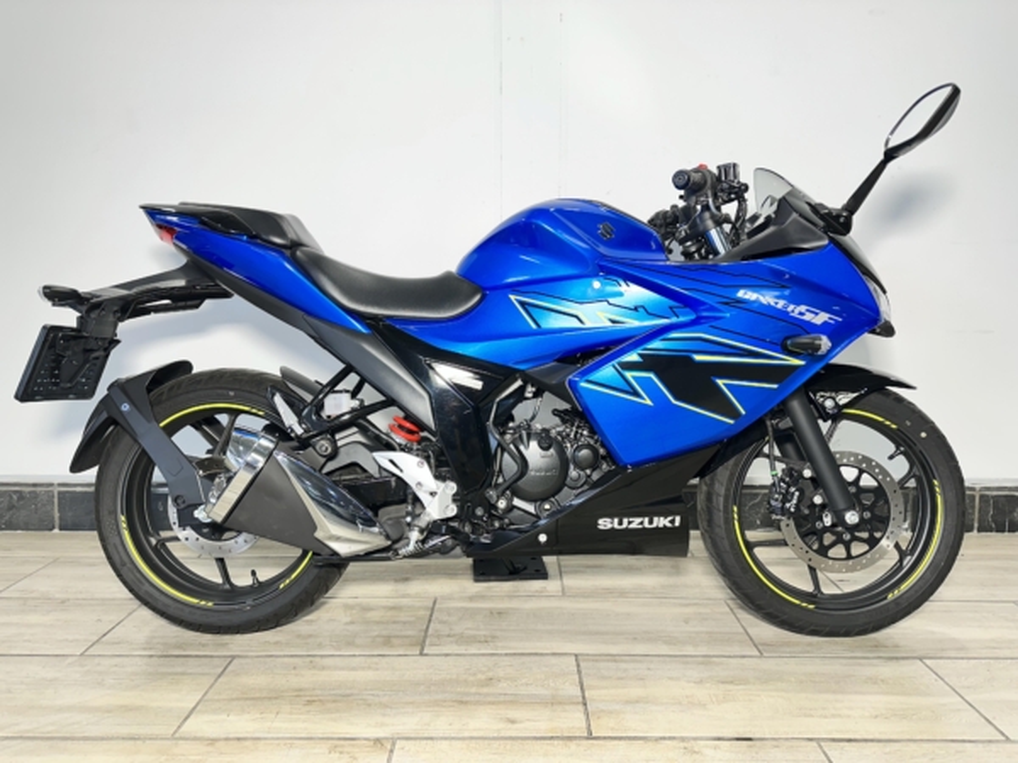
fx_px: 706
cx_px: 509
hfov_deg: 71.6
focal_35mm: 24
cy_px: 382
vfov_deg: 56.8
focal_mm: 6.86
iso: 100
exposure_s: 1/100
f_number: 1.78
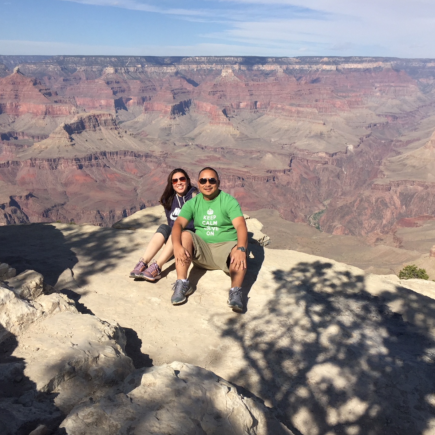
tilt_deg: -16.2
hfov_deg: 47.2
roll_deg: -1.4
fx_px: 498
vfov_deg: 47.2
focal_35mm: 35
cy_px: 219
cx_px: 207
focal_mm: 4.15
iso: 32
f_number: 2.2
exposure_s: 1/3300
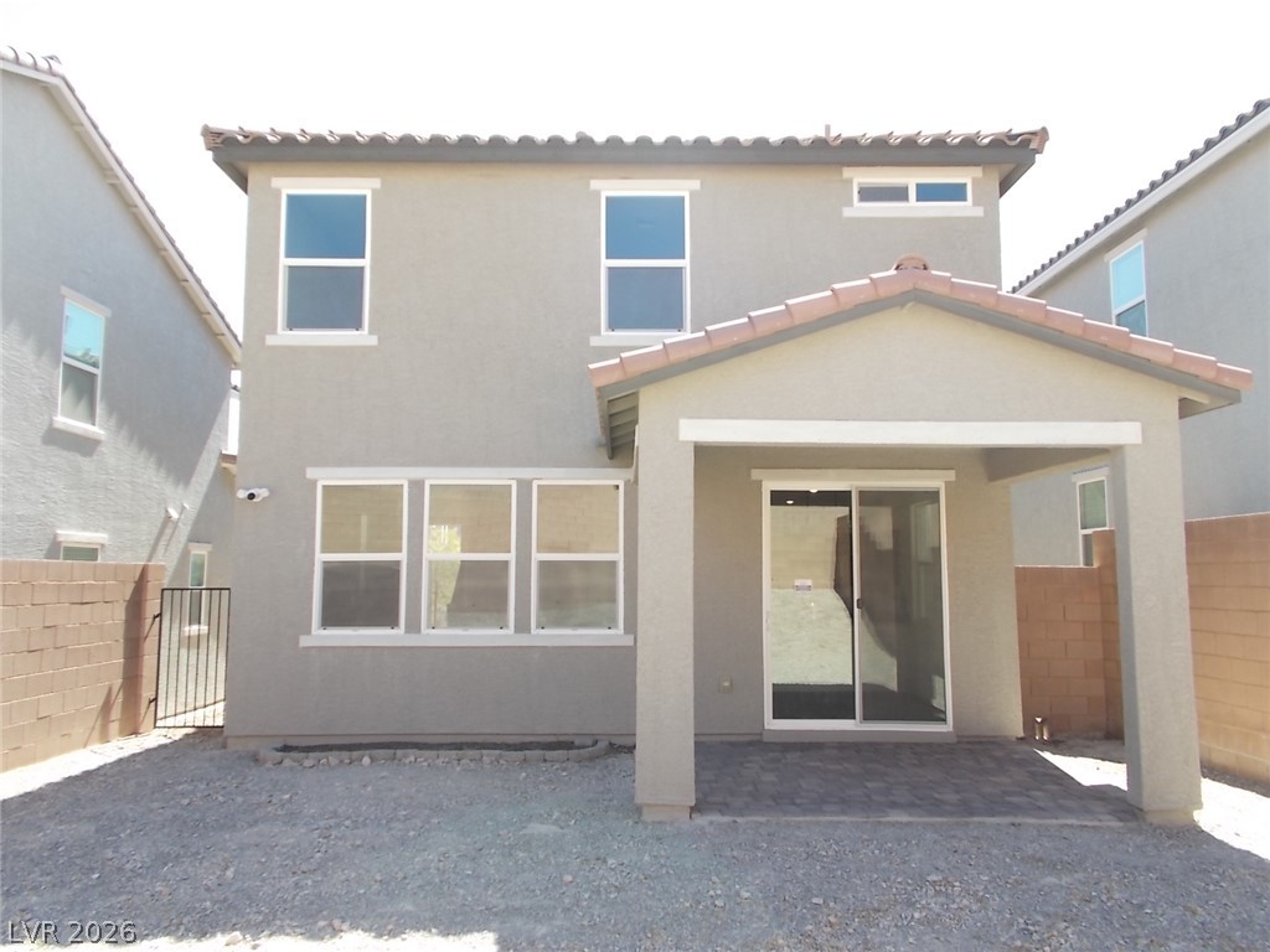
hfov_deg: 67.3
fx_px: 954
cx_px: 635
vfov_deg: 53.1
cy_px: 476
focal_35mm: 26
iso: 80
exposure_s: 1/160
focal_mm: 4.6
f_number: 3.2
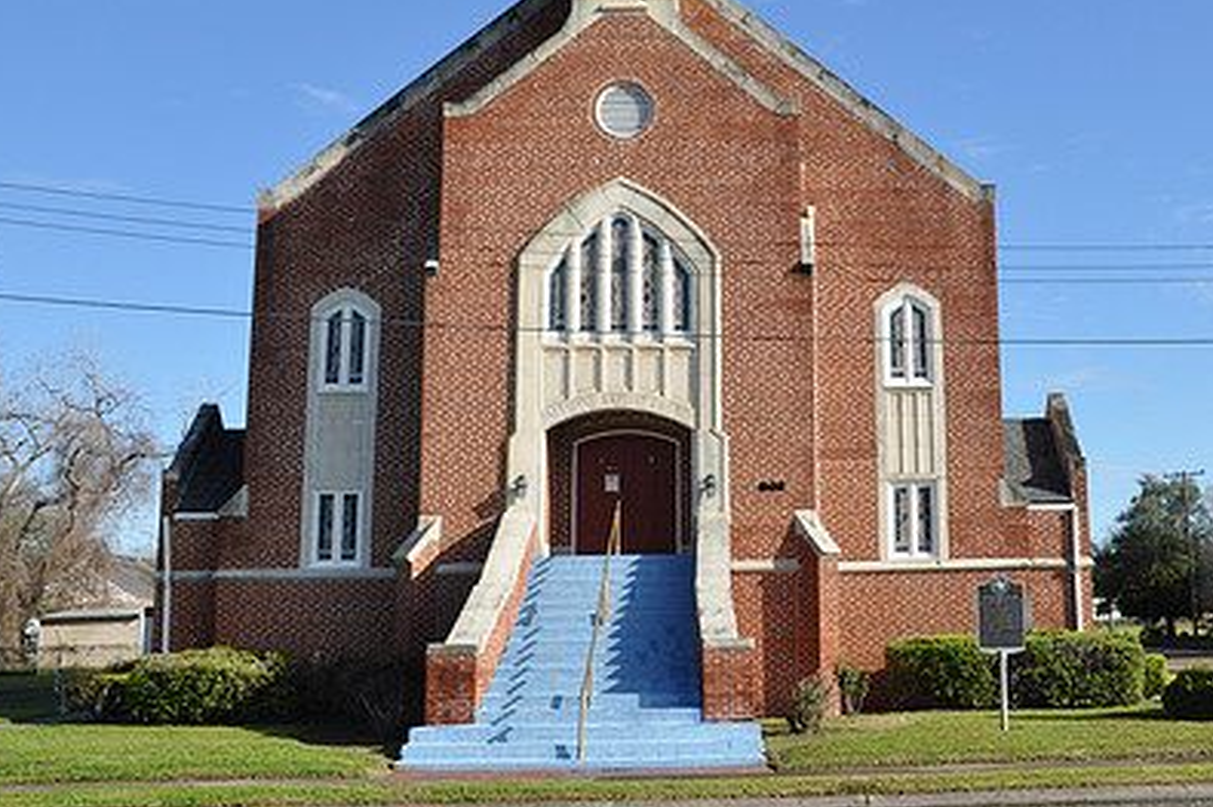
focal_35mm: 44
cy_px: 278
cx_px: 844
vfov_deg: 30.3
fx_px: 1482
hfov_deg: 43.6
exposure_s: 1/125
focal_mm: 20
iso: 200
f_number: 11
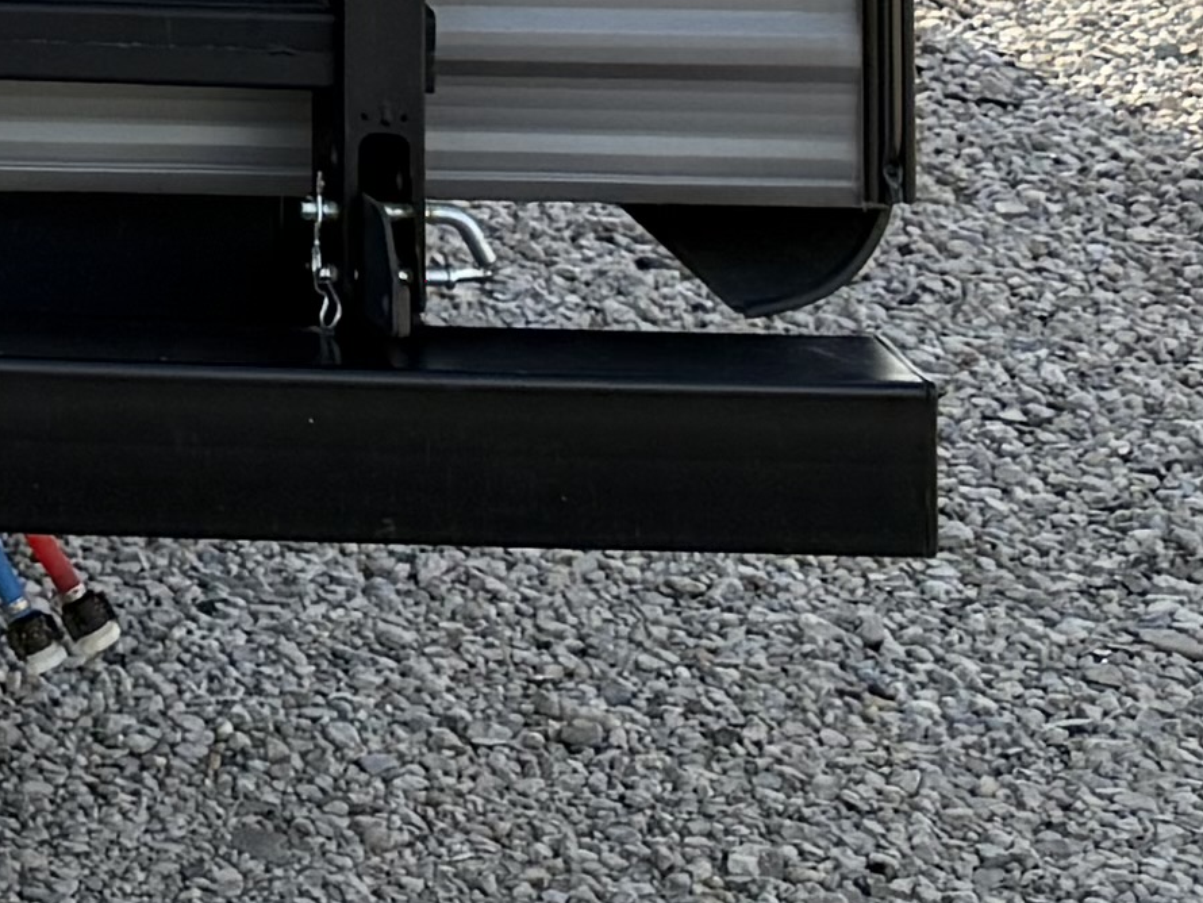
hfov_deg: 11.6
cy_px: -1223
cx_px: -1149
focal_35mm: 154
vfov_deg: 8.8
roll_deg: +0.2
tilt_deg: +1.6
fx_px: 5353
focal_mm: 6.76
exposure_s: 1/2525
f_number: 1.78
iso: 100
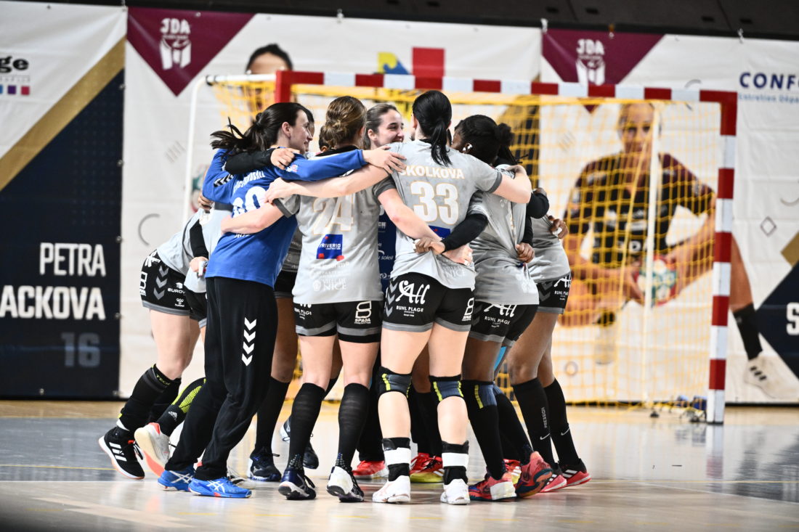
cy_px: 266
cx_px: 400
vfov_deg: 6.9
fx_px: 4438
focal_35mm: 200
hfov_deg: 10.3
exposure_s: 1/1000
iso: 3200
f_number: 2.8
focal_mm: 200
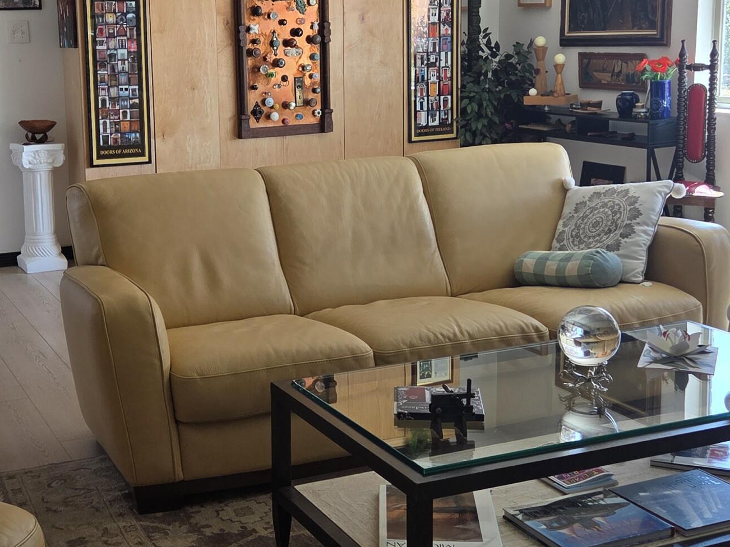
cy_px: 212
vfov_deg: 27.4
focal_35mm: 53
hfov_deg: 35.9
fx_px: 1117
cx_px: 251
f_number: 1.8
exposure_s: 1/180
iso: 80
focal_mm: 5.4
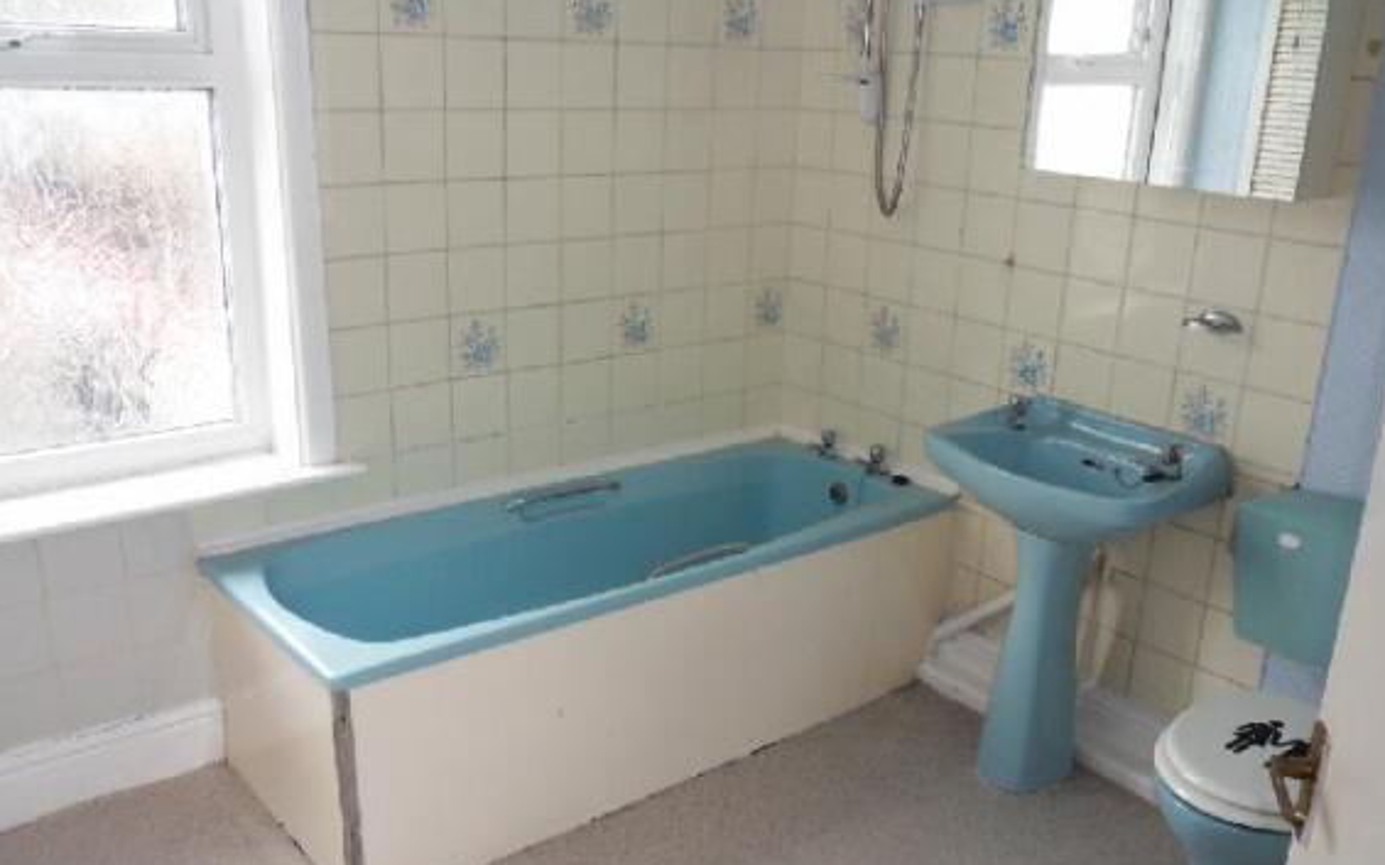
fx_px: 1321
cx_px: 712
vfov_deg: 36.2
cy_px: 489
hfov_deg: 55.3
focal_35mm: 35
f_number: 3.7
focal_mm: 5.6
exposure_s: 1/60
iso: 100
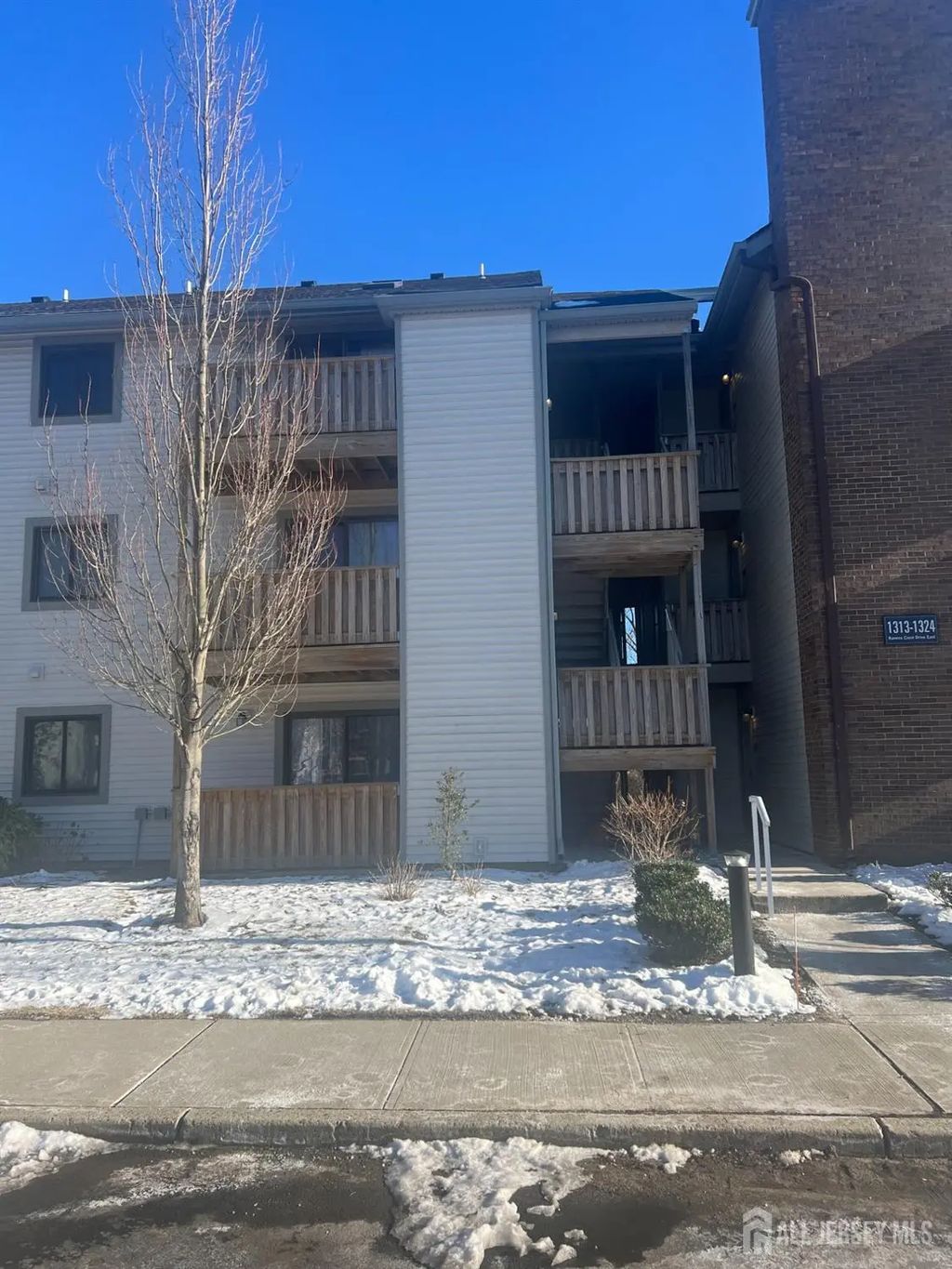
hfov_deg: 53.1
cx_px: 476
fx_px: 953
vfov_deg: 67.3
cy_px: 634
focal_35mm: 26
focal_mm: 5.7
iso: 50
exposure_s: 1/2571
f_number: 1.5
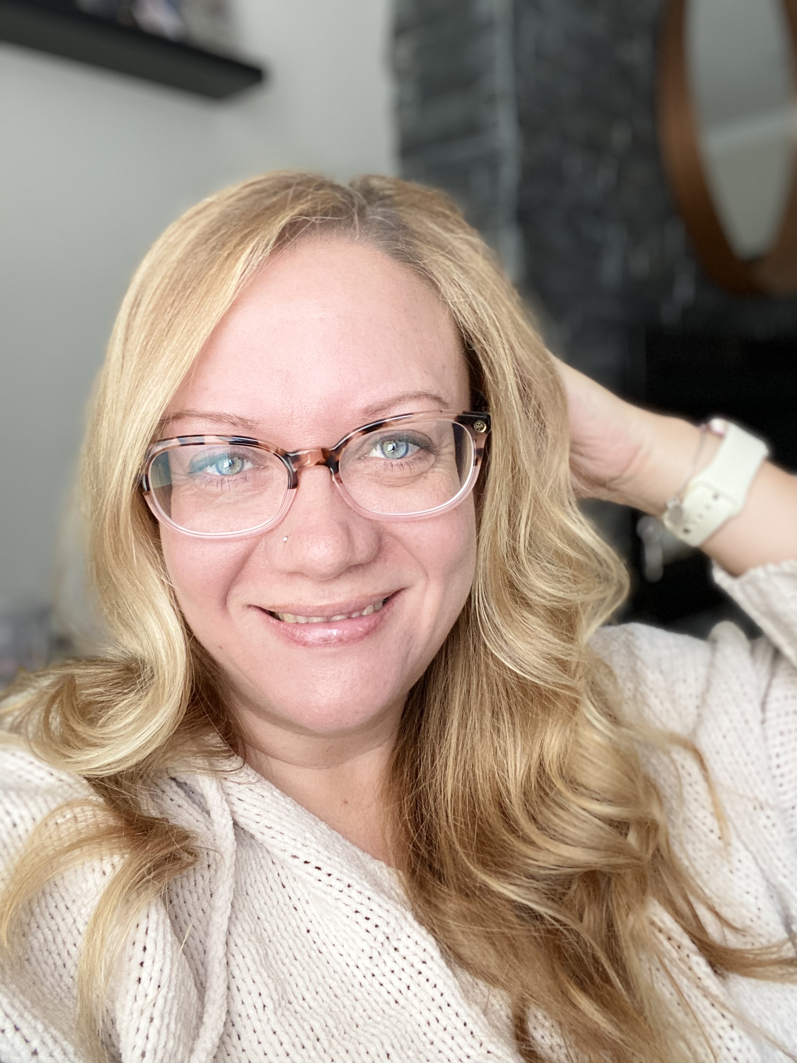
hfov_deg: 46.8
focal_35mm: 30
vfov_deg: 60.0
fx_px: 921
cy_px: 532
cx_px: 398
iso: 80
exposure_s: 1/122
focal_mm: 2.71
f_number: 2.2
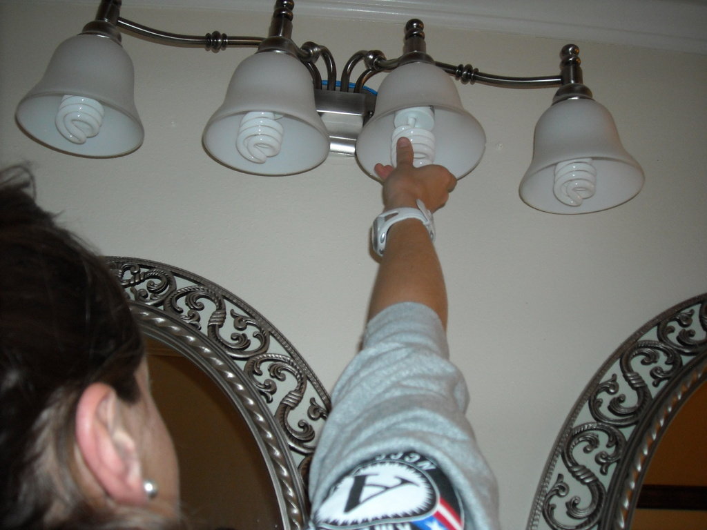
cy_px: 265
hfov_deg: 52.6
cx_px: 354
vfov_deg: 40.7
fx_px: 715
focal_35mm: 35
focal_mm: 5.7
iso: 200
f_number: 2.8
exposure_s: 1/60
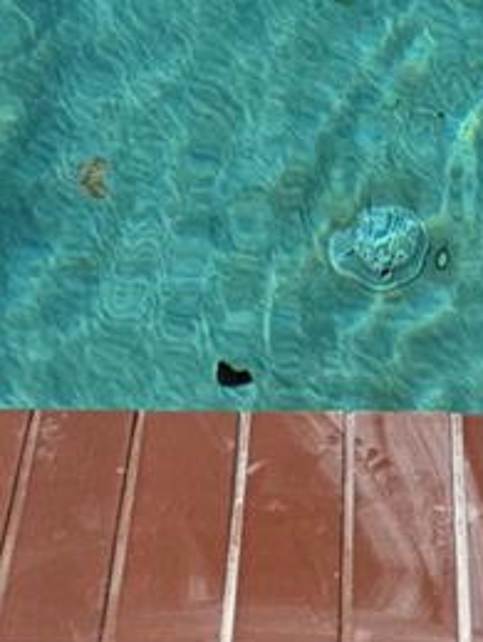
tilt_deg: -15.9
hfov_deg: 13.4
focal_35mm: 111
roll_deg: +0.9
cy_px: -555
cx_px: 320
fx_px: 2060
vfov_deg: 15.1
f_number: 1.78
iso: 80
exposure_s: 1/9091
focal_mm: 6.76
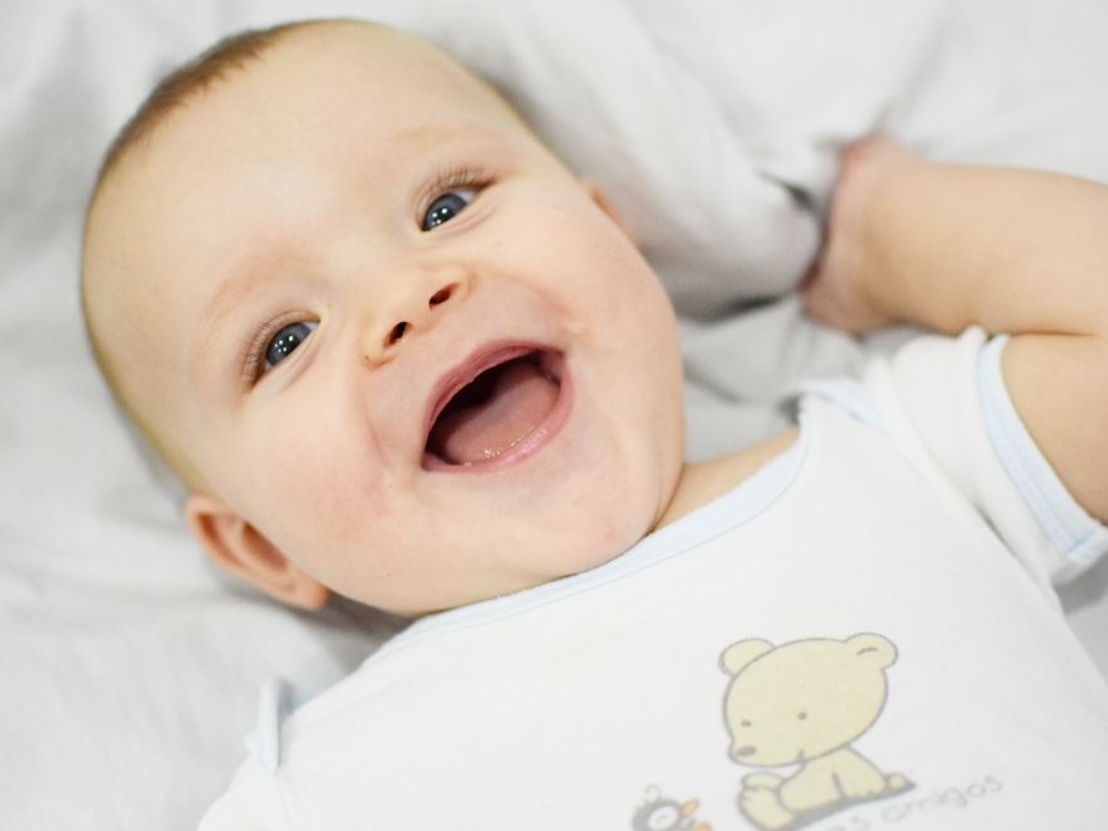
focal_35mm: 58
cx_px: 529
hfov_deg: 33.5
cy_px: 415
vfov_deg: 25.4
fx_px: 1842
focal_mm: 35
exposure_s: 1/500
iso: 2800
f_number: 2
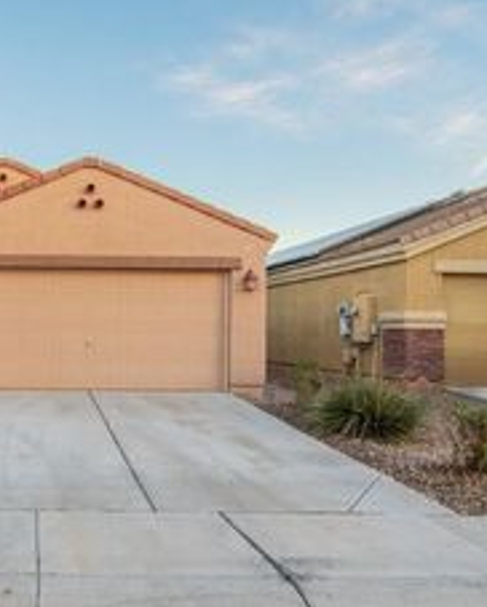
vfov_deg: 57.0
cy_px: 333
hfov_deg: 42.2
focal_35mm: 31
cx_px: 24
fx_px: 558
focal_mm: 10
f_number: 7.1
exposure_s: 1/500
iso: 640
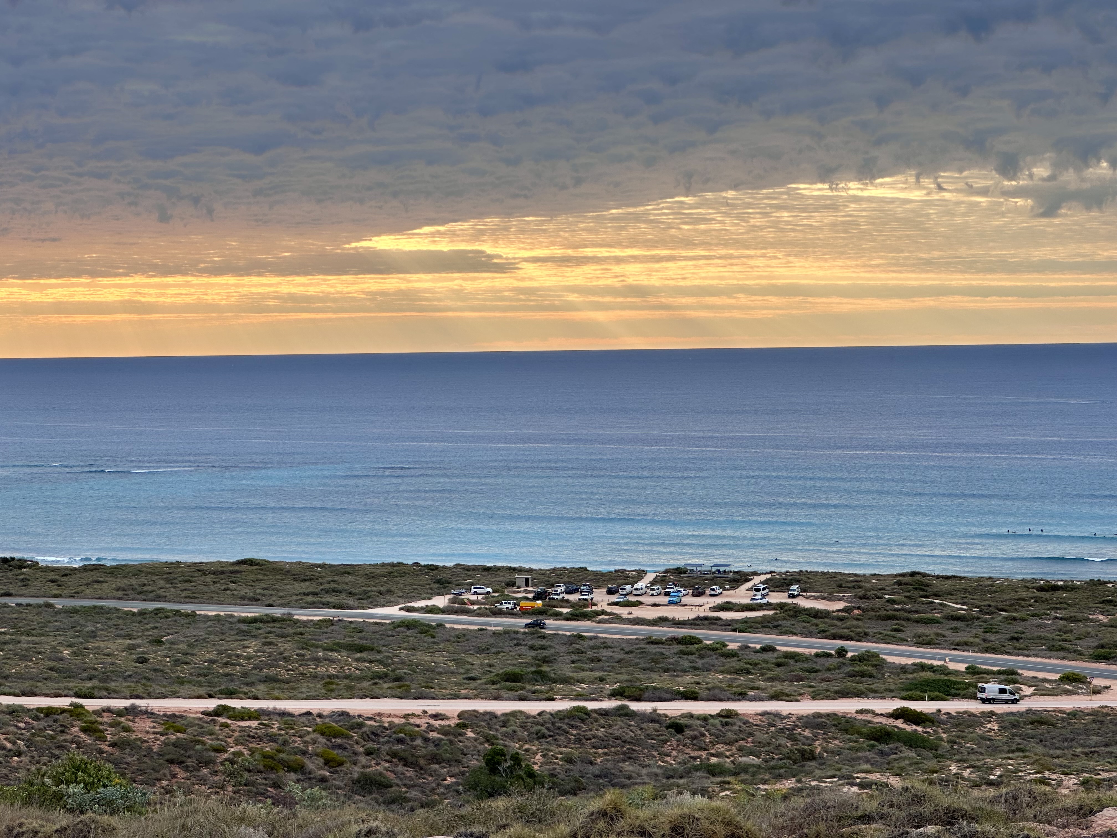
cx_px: 558
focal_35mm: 77
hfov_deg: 25.3
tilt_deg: -1.5
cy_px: 419
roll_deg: +0.8
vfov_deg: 19.1
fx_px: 2485
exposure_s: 1/234
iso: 32
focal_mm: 9
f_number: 2.8
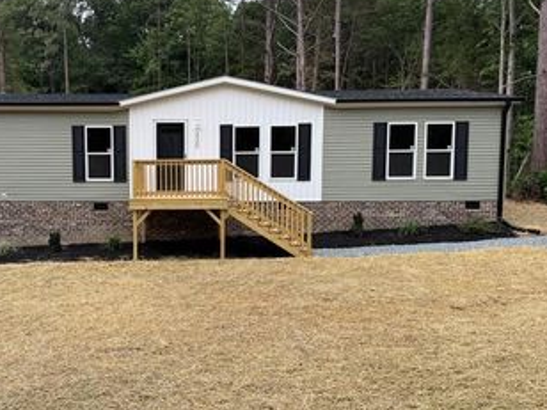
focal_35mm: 39
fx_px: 616
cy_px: 221
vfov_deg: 36.8
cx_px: 179
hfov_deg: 47.0
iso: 80
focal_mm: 6.76
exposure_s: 1/677
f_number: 1.78
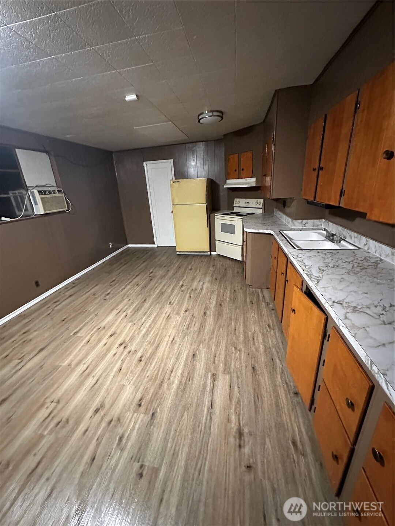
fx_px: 213
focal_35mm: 14
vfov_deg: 102.1
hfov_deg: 85.7
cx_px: 198
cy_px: 263
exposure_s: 1/40
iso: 1250
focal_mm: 2.22
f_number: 2.2
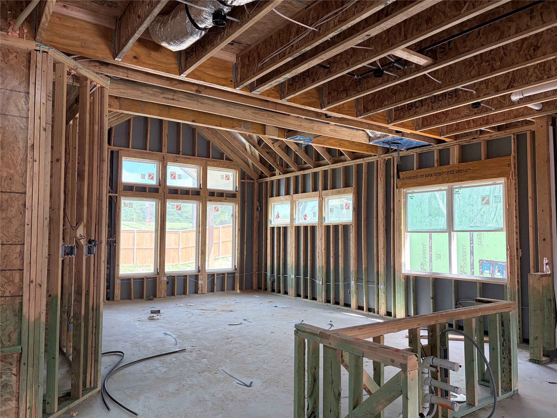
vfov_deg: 53.1
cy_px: 209
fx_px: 418
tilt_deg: +3.9
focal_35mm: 26
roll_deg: +0.5
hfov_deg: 67.3
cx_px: 278
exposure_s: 1/211
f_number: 1.6
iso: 125
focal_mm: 5.96
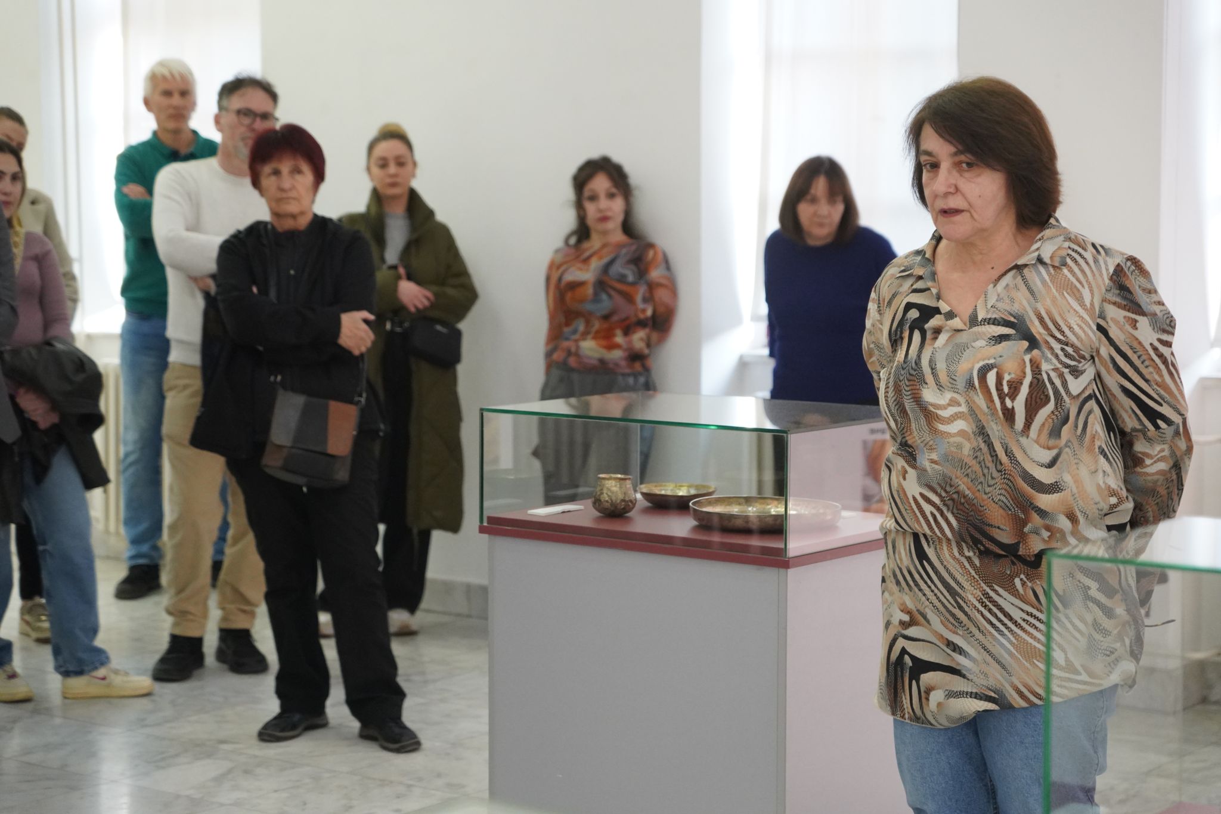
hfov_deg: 27.0
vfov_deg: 18.2
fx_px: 2543
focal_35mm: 75
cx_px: 610
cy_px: 407
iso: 2000
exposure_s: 1/250
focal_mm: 50
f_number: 2.8
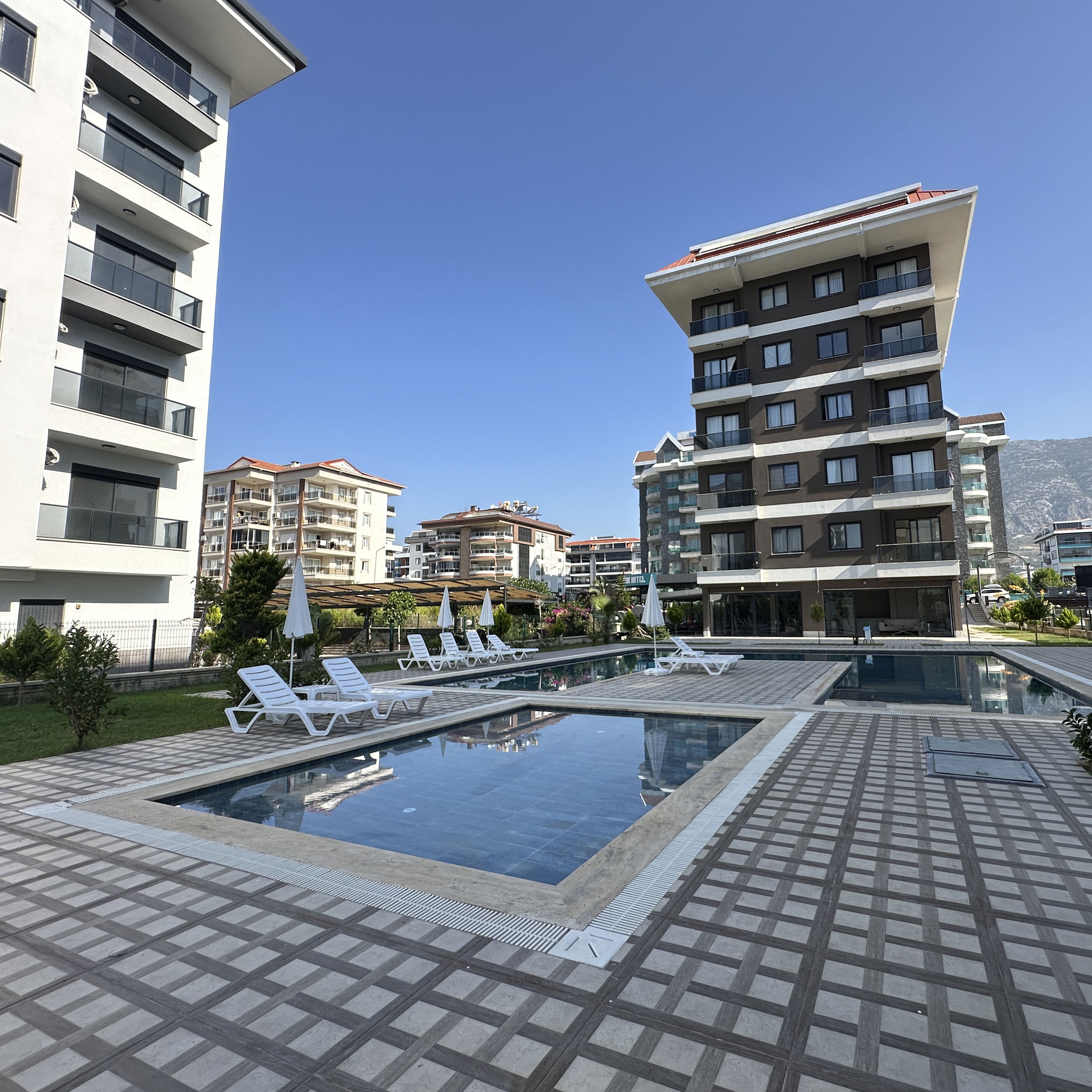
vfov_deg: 84.0
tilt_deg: +6.6
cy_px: 540
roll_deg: +0.8
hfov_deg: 83.6
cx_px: 614
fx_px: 607
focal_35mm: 17
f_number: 2.2
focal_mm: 2.22
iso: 40
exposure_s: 1/1490
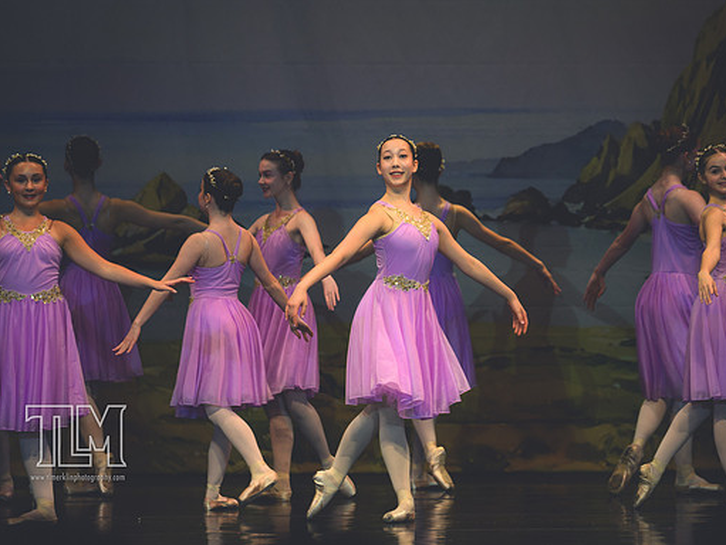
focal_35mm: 327
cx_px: 385
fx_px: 6863
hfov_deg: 6.1
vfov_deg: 4.6
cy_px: 272
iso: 500
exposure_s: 1/500
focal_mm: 200
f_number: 2.8
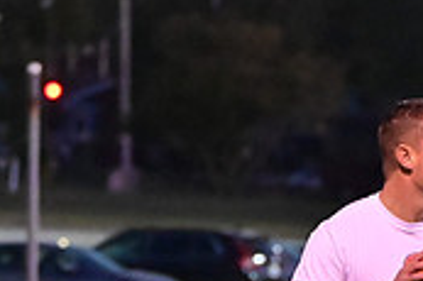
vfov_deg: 2.3
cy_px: 434
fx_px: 7090
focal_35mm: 604
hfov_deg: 3.4
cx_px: 491
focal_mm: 120
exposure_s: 1/400
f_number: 4
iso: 6400
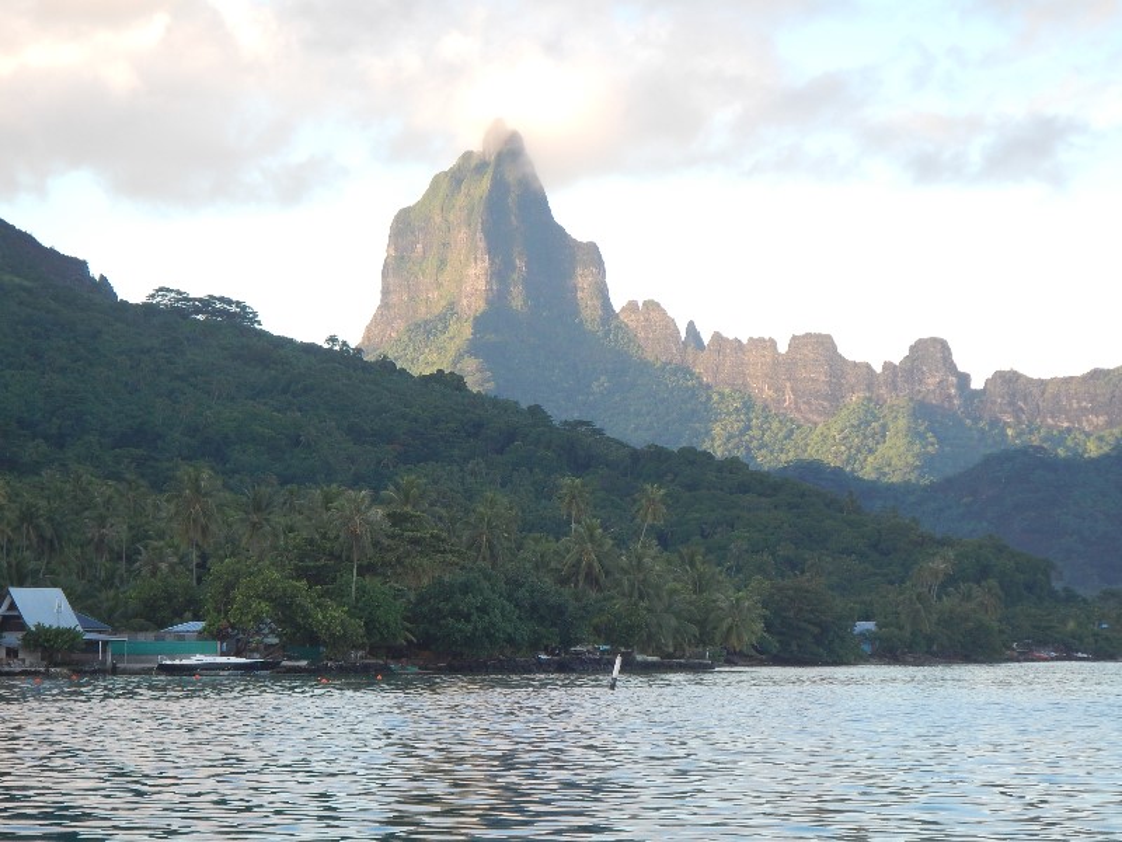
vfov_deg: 12.7
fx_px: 3792
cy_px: 421
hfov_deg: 16.8
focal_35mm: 117
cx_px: 561
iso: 180
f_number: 4.7
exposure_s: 1/160
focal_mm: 21
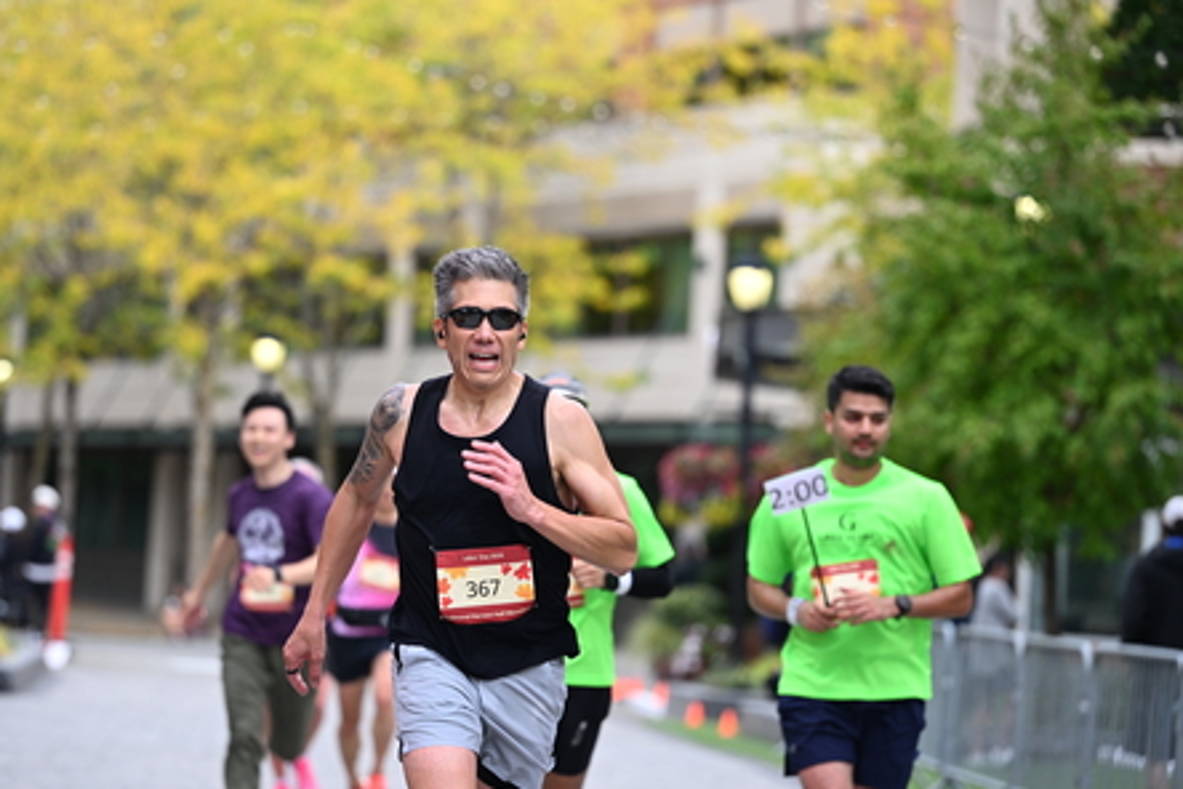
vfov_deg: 8.9
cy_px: 425
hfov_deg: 13.2
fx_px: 5093
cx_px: 509
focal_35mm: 155
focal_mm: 125
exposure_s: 1/2000
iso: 640
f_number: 2.8
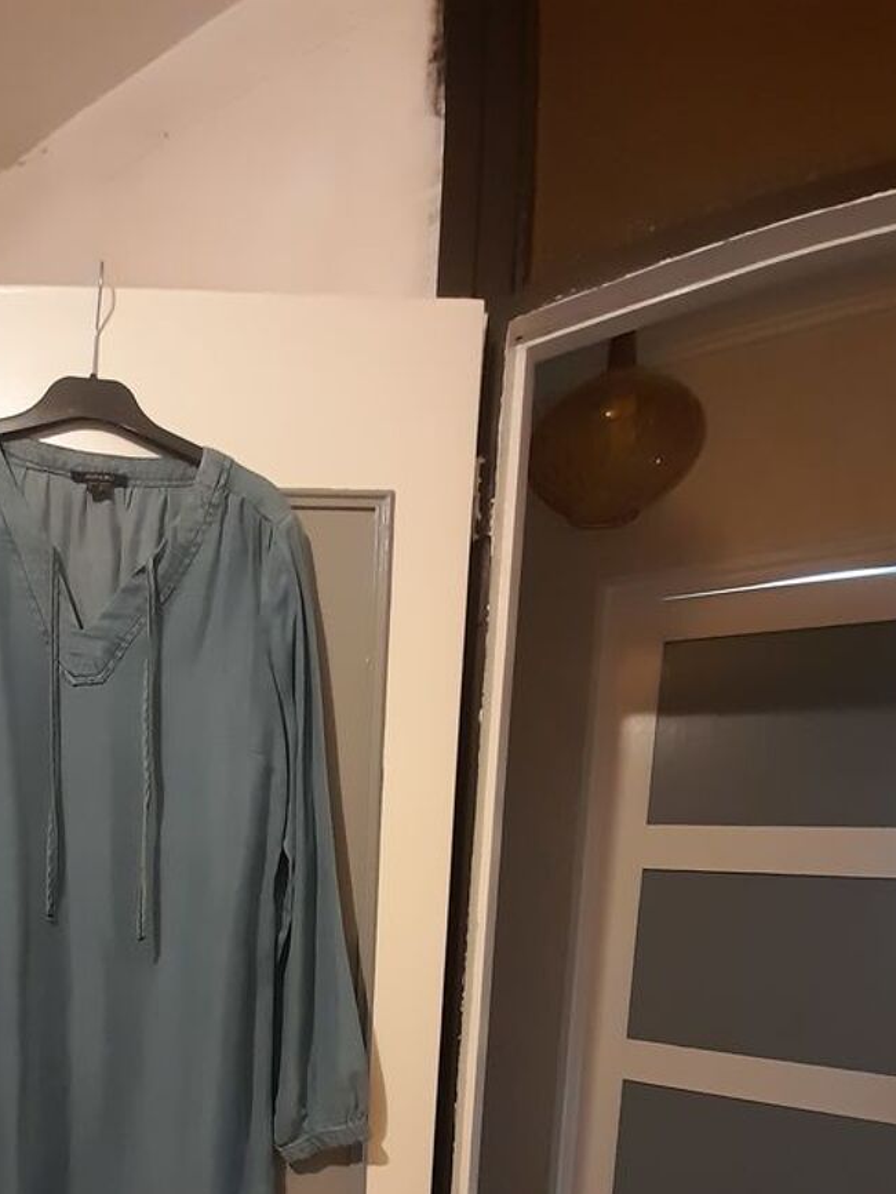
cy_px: 916
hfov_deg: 62.4
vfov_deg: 74.9
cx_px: 230
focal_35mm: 20
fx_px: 690
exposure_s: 1/20
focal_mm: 1.42
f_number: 2.2
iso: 500
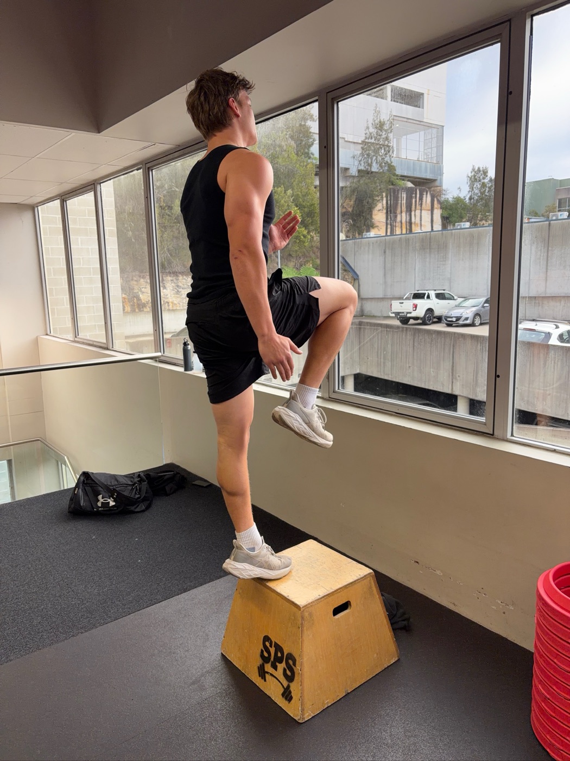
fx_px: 571
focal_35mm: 26
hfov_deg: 53.1
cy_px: 380
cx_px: 285
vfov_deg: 67.3
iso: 100
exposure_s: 1/121
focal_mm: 5.96
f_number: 1.6
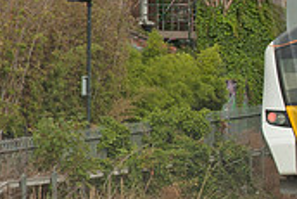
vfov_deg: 4.9
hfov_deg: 7.2
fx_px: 2293
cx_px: 497
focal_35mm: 278
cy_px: -3
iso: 200
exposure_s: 1/250
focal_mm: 55
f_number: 8
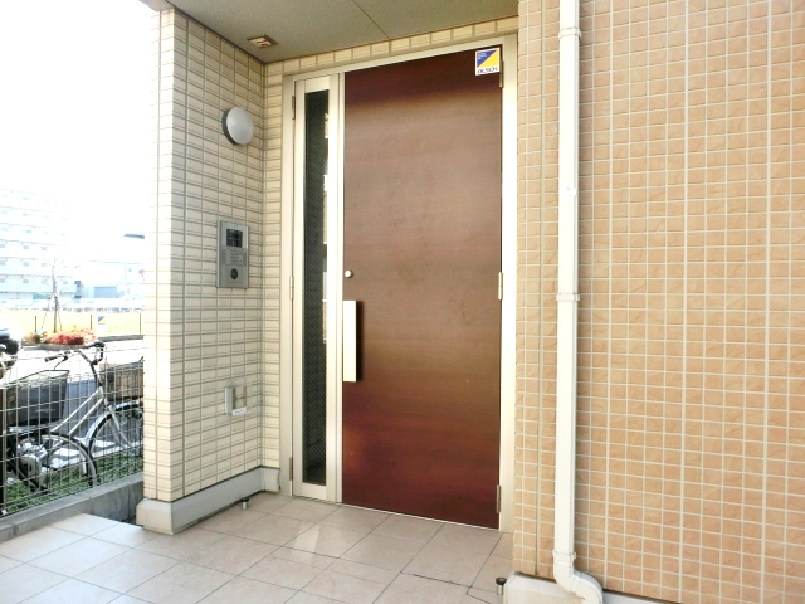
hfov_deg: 71.6
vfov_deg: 56.8
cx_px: 402
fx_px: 558
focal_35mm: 24
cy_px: 302
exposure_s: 1/125
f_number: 7.9
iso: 200
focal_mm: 4.24
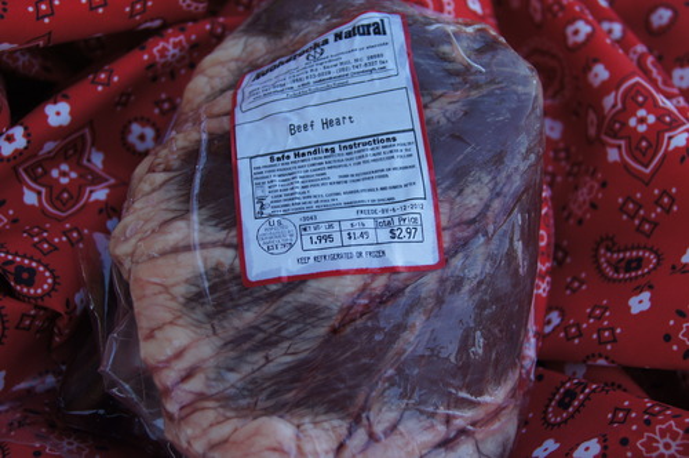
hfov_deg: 37.9
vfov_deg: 25.7
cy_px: 229
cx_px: 344
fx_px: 1003
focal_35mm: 52
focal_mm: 35
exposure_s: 1/200
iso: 100
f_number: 5.6
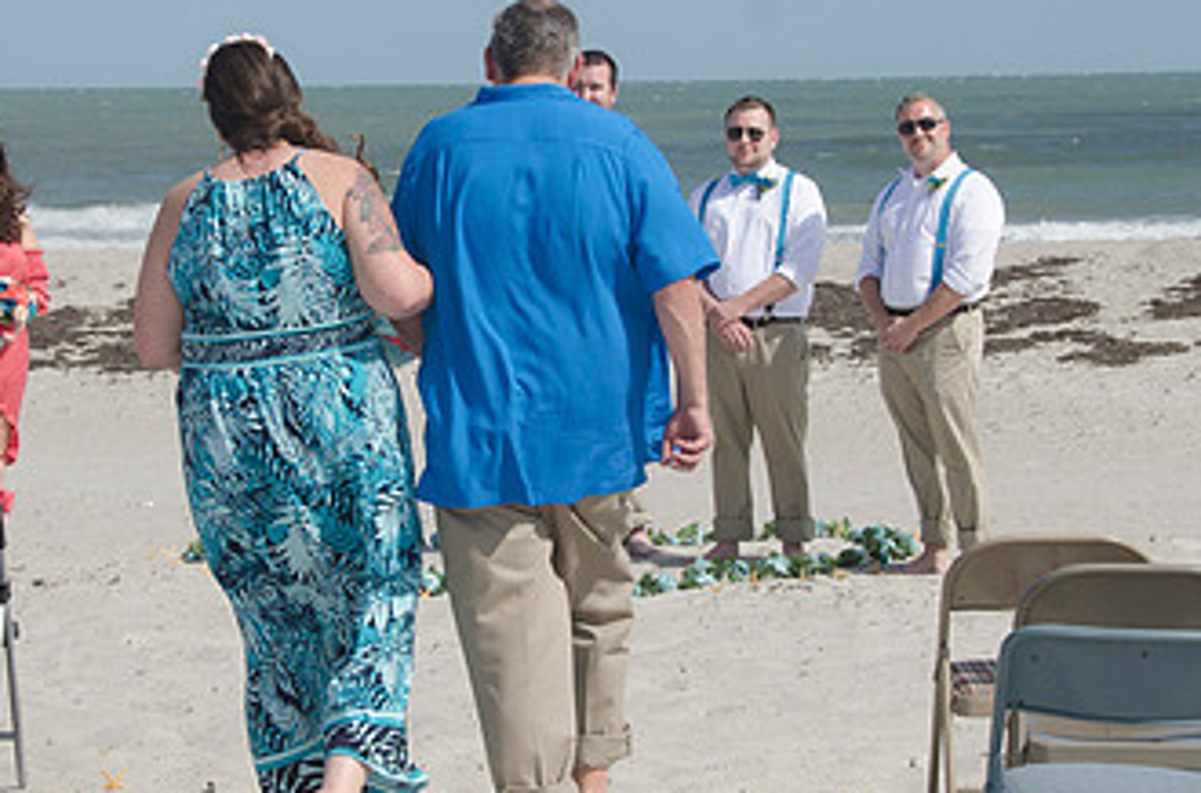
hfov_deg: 17.7
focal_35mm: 116
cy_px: 309
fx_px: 3859
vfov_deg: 11.7
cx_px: 480
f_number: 9
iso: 100
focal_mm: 44
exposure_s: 1/250
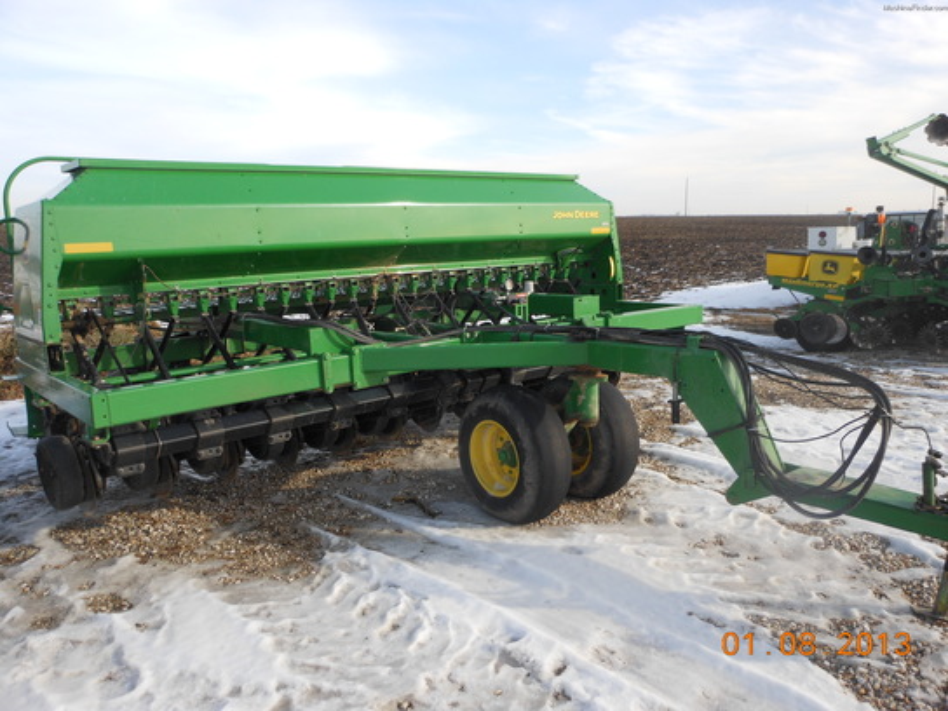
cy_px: 356
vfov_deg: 49.7
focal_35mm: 28
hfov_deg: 63.4
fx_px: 767
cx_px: 474
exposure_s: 1/400
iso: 80
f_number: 3.7
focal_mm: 5
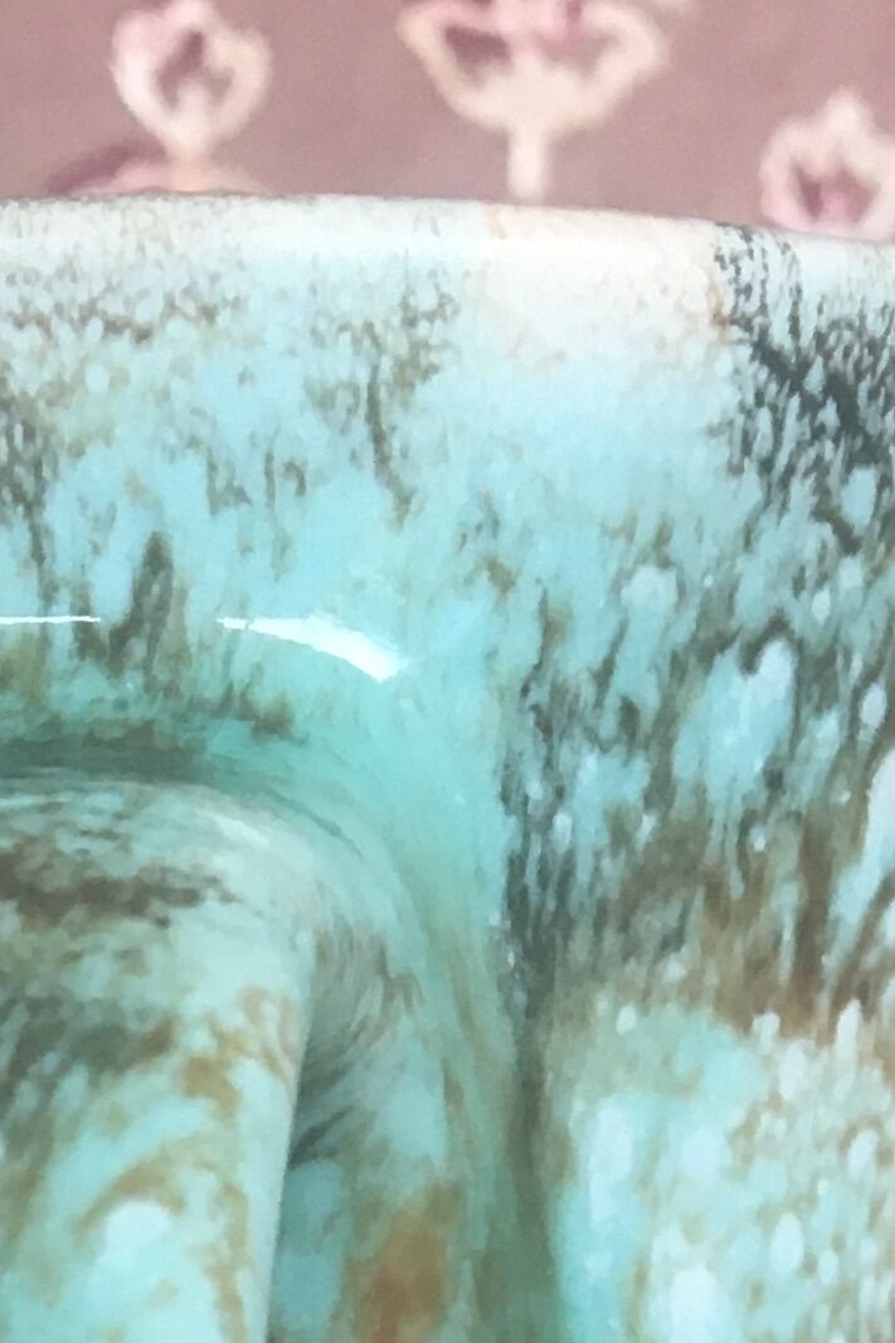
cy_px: 2468
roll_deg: -1.3
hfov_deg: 12.0
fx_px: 4252
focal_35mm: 114
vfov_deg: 15.3
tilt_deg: -14.9
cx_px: 322
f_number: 2.2
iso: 50
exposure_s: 1/33
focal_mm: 4.15
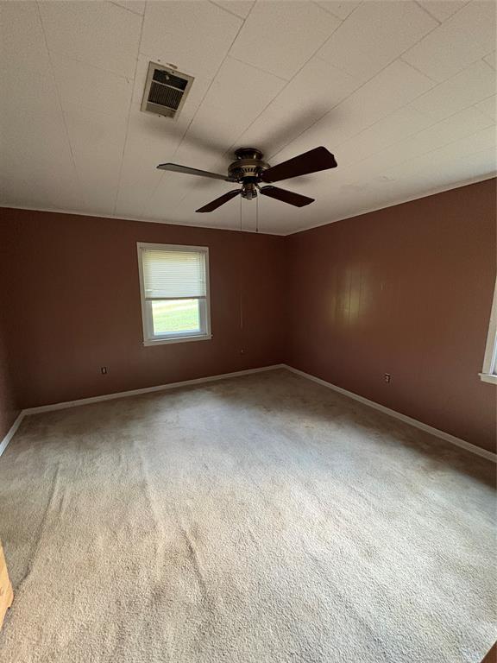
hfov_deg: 85.7
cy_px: 332
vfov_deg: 102.1
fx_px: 268
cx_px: 248
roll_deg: -0.3
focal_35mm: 14
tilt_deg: -9.3
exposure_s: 1/60
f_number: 2.2
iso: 800
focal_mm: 2.22
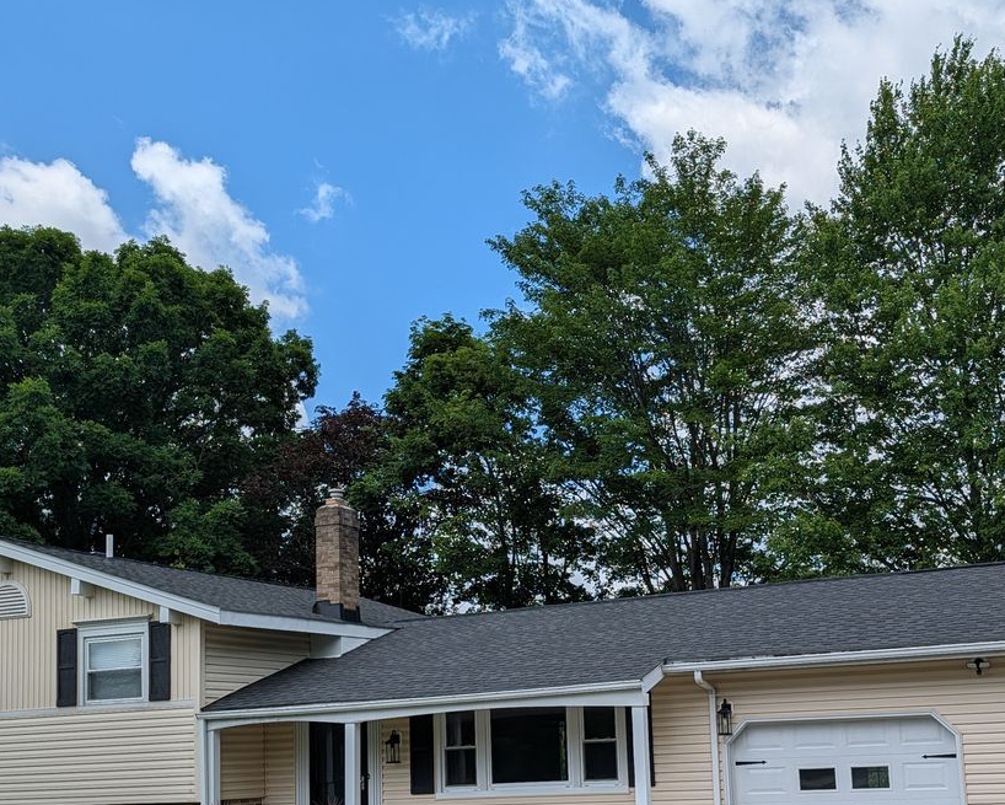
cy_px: 589
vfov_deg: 34.3
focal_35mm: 43
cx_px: 632
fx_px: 1279
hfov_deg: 42.5
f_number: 1.68
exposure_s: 1/1435
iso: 21
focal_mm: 6.9
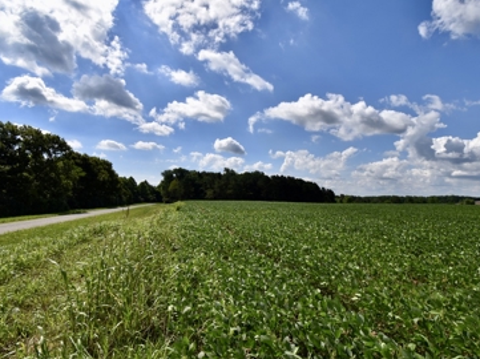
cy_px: 194
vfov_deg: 71.4
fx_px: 249
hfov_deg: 87.4
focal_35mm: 18
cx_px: 270
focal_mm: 10
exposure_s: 1/200
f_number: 14
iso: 100
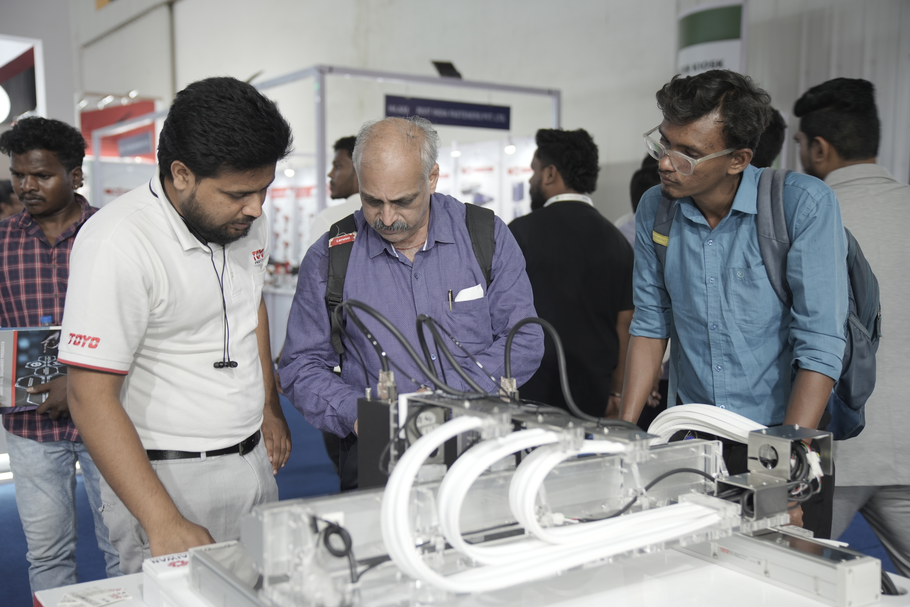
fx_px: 1011
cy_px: 304
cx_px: 455
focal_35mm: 40
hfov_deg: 48.5
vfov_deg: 33.4
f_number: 2.8
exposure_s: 1/100
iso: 320
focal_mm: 40
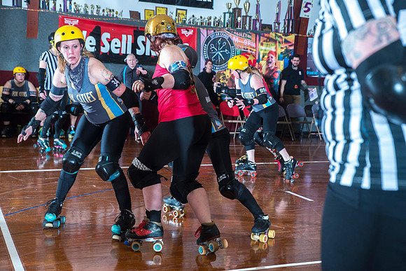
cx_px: 203
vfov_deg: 26.0
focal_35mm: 52
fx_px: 587
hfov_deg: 38.2
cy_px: 136
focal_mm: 52
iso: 800
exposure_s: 1/160
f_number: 5.6
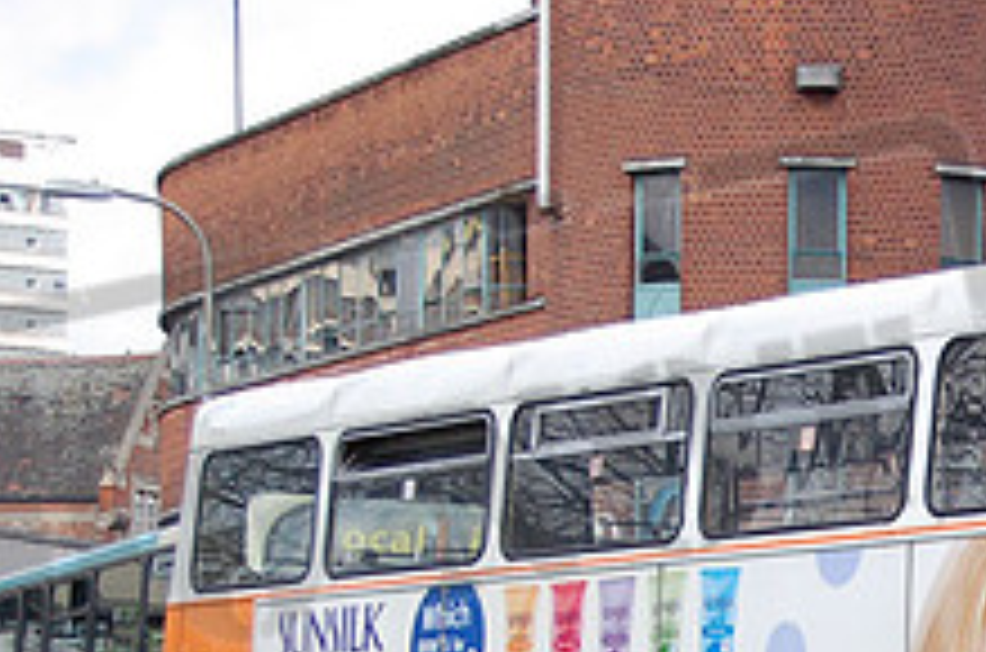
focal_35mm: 159
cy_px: 814
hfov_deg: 12.7
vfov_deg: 8.5
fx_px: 4345
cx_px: 1076
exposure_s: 1/800
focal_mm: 40
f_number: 5
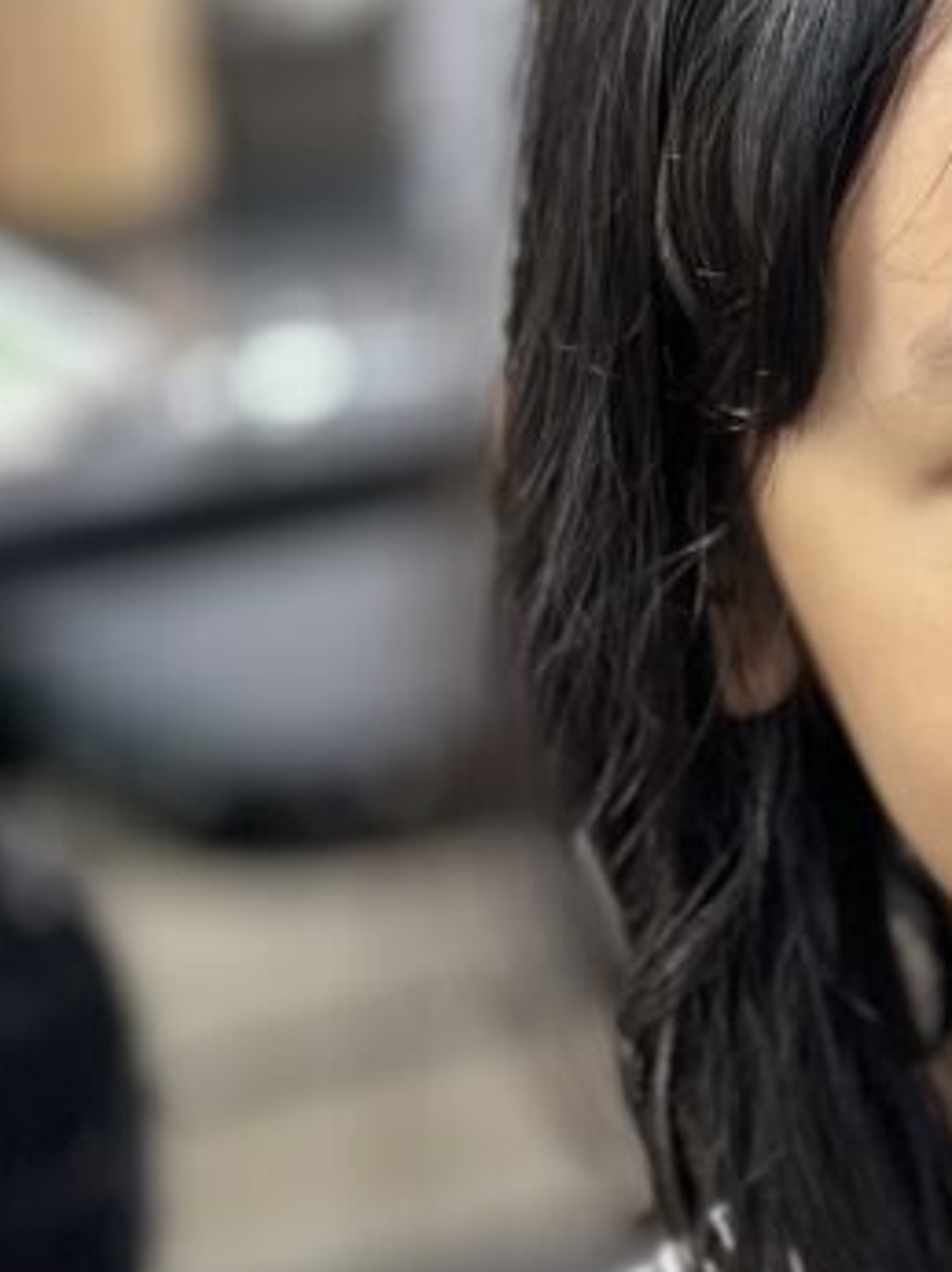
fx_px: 6792
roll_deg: +1.6
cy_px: 1002
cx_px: 1724
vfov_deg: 10.7
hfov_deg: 7.8
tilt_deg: -20.0
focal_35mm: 185
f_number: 1.78
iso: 125
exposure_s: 1/100
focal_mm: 6.86
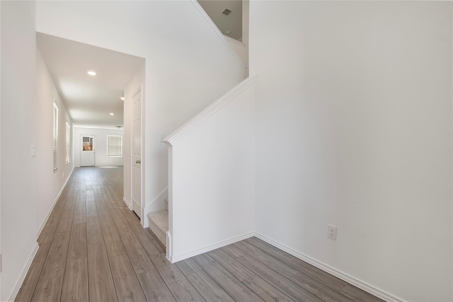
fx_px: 189
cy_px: 151
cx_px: 226
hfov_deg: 100.4
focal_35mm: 15
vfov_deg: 77.3
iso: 100
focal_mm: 10
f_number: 7.1
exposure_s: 1/60
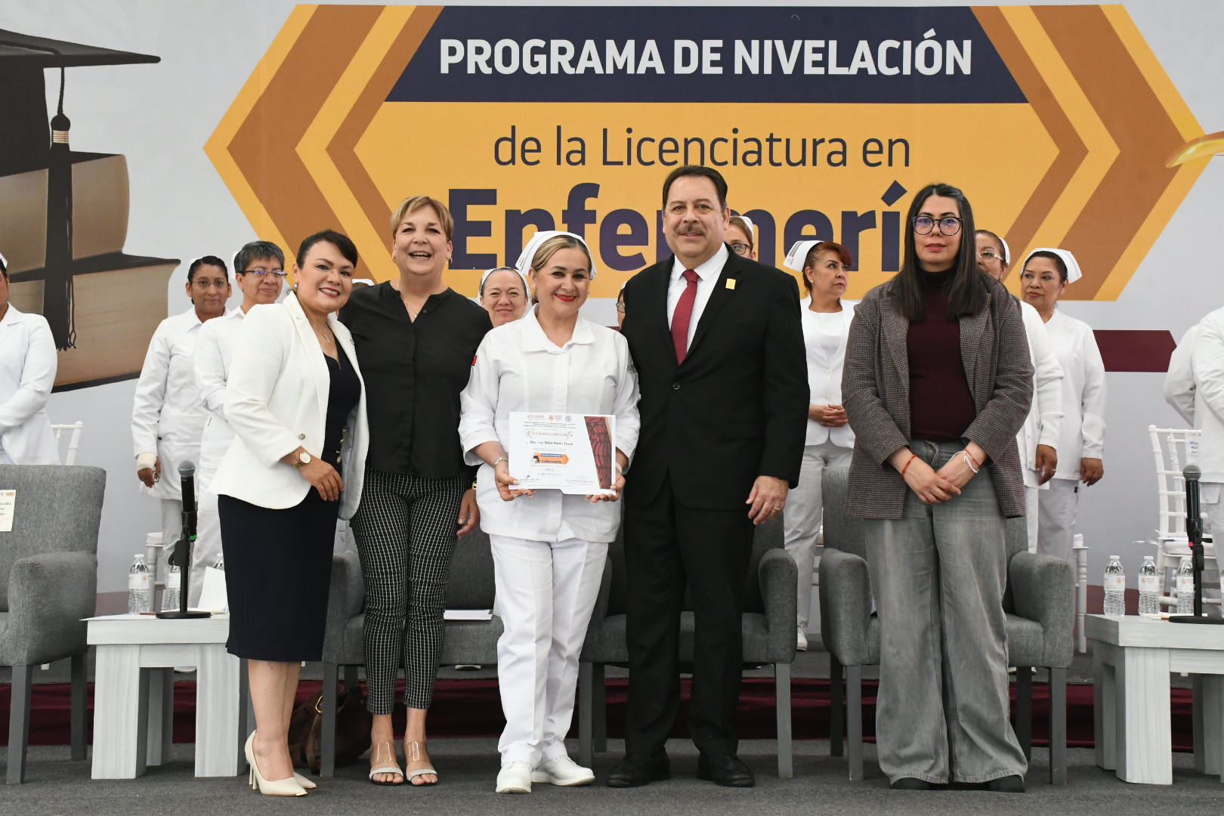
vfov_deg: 23.8
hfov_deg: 35.1
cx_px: 612
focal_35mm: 57
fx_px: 1938
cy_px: 408
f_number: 11
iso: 3200
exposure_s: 1/125
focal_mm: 38
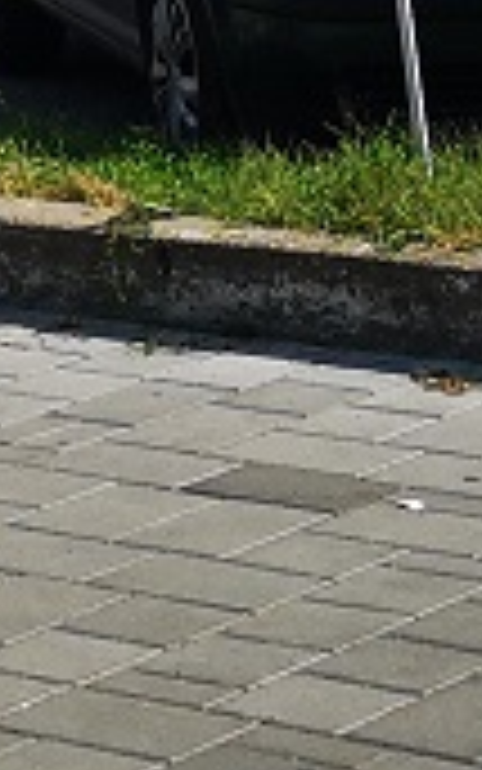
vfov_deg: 9.6
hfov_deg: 6.4
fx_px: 4221
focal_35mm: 201
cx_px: -387
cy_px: -874
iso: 50
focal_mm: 3.95
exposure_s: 1/1802
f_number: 1.8
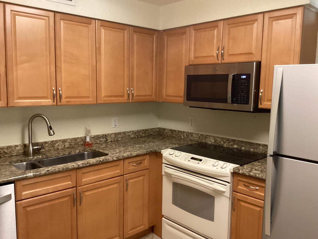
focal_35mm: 31
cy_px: 120
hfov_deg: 58.4
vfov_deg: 45.4
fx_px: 285
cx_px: 159
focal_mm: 3.3
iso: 320
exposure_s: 1/30
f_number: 2.4
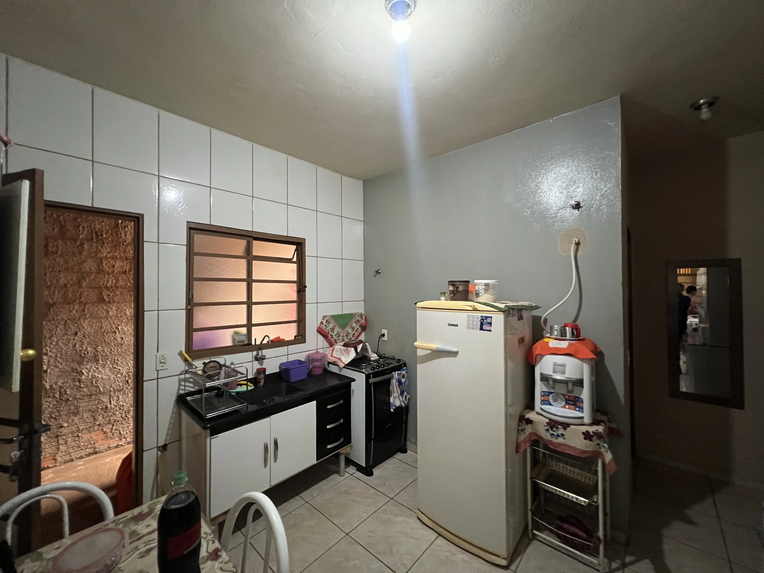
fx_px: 287
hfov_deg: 106.2
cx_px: 382
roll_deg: +0.3
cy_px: 286
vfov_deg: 89.9
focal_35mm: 13
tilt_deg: -0.1
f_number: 1.8
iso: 1000
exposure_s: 1/60
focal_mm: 1.57
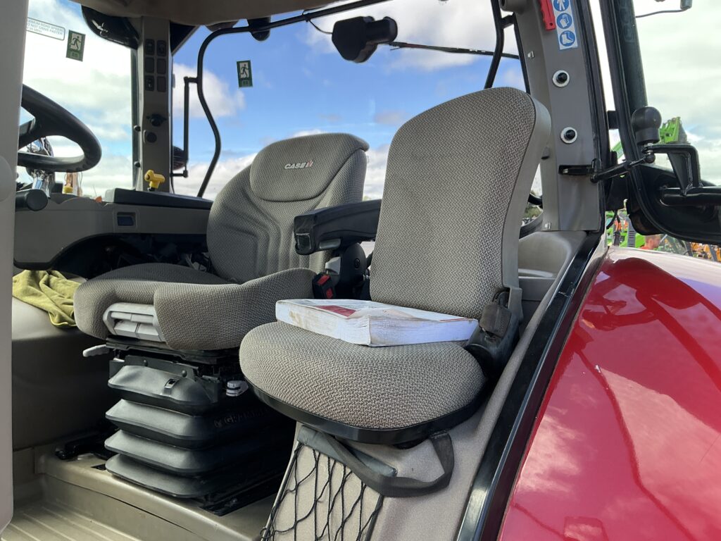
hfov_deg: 63.4
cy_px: 270
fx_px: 583
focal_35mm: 28
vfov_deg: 49.7
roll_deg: +0.3
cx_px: 360
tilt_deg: -4.2
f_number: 1.8
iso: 20
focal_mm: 3
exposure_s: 1/220
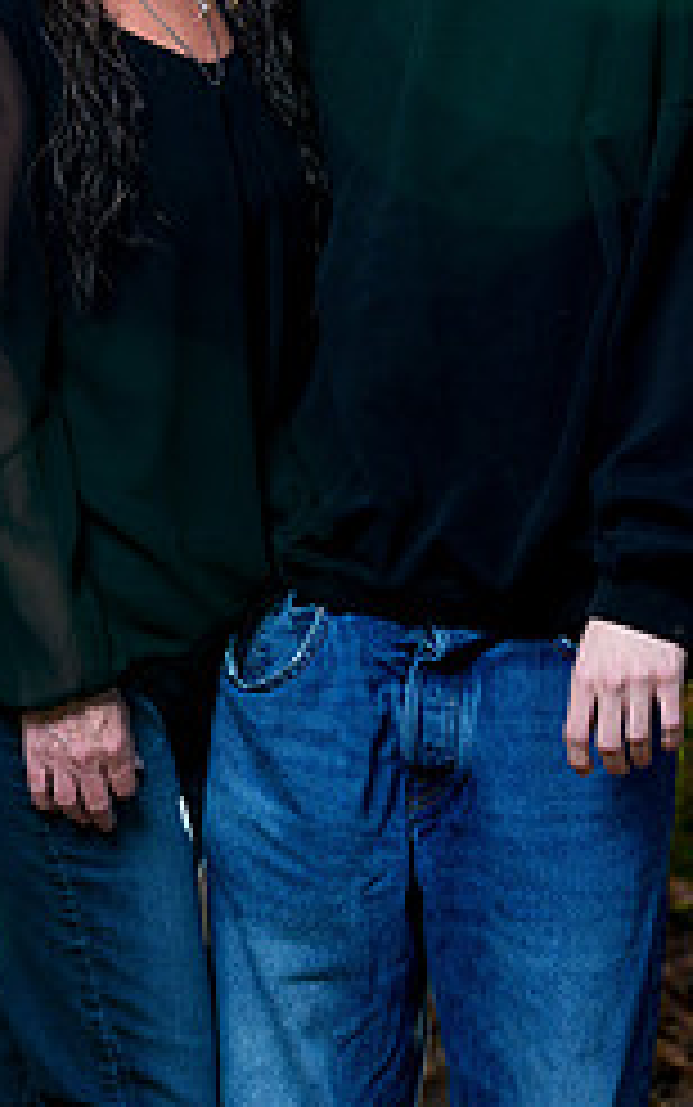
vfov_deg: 14.9
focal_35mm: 140
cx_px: 324
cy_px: 279
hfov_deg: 9.4
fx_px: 4226
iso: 400
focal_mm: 75
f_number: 4
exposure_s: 1/160
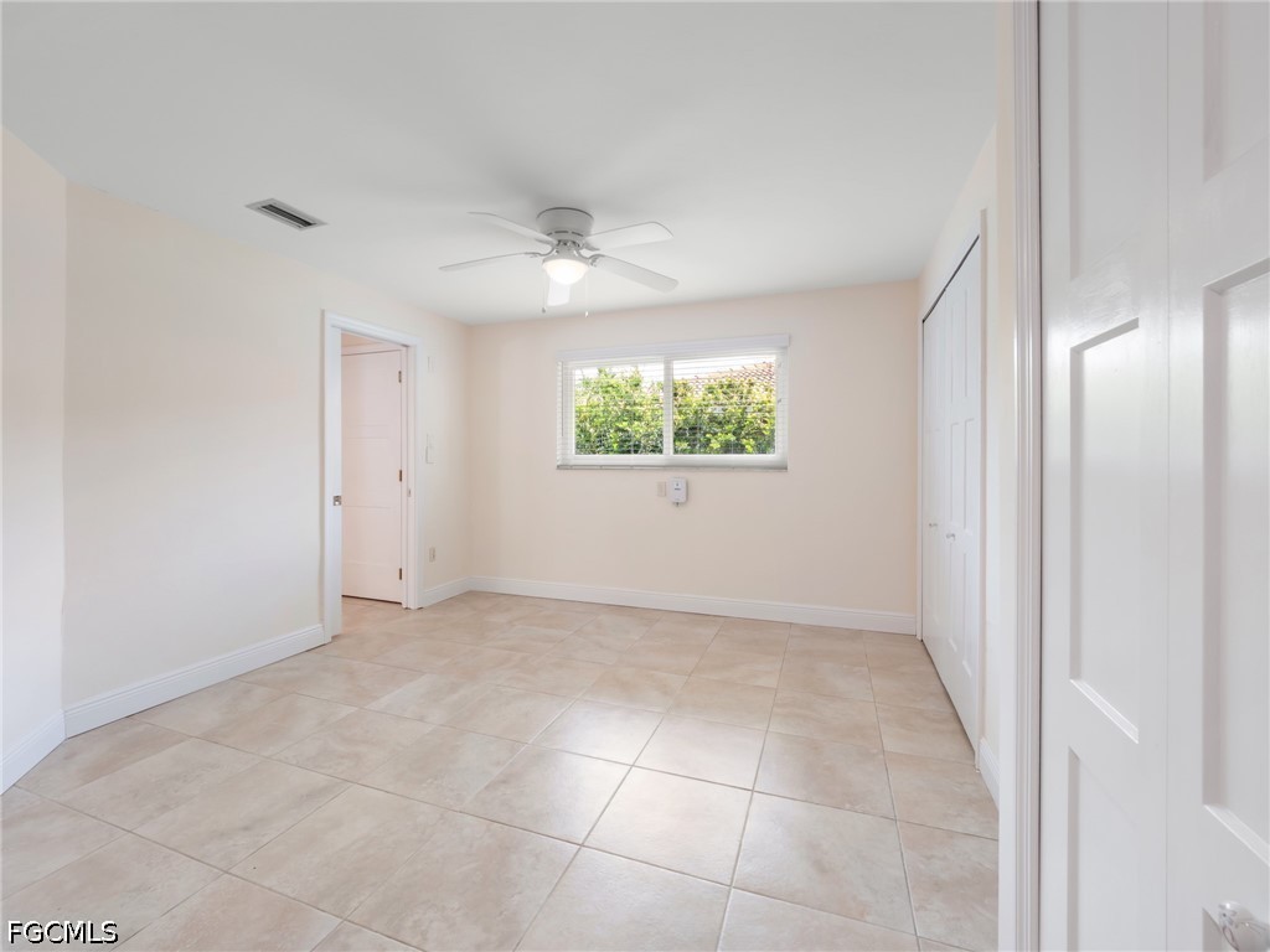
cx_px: 635
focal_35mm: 14
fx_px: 514
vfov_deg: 85.7
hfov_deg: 102.1
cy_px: 476
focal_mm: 7
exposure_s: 1/6
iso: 200
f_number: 7.1
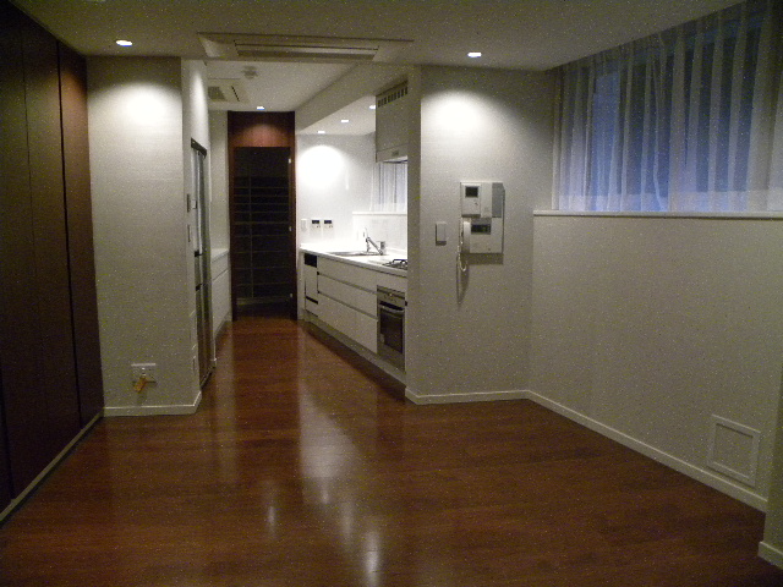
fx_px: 588
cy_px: 294
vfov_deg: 53.1
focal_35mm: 26
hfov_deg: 67.3
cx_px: 392
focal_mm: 4.6
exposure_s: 1/38.7
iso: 400
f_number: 2.8
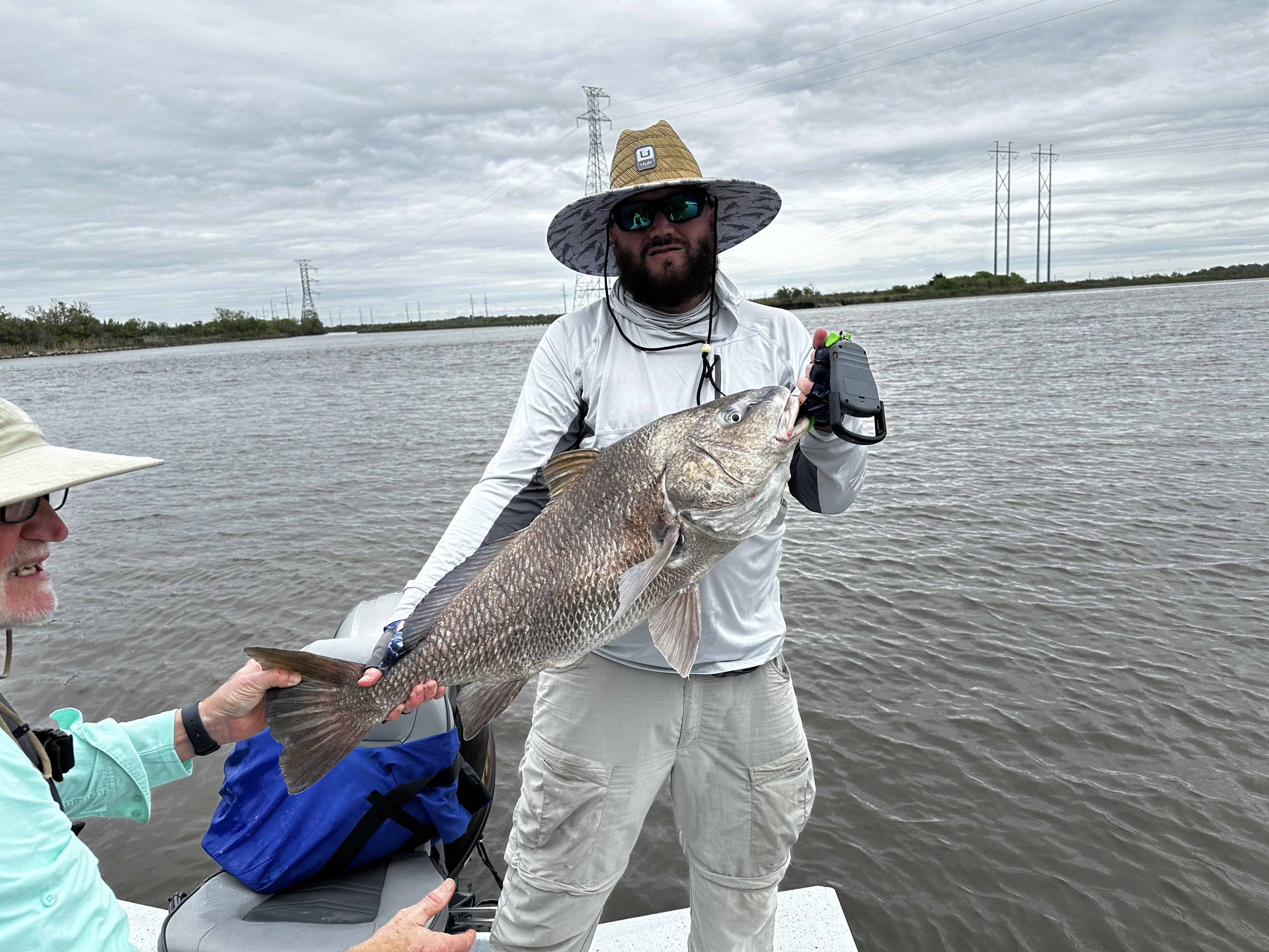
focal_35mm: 24
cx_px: 634
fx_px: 880
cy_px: 476
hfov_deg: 71.6
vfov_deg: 56.8
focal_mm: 6.86
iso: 80
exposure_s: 1/3247
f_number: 1.78
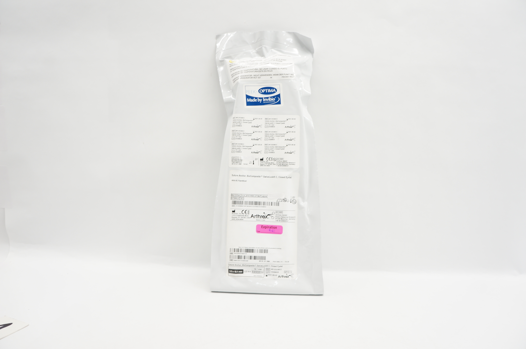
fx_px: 394
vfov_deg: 47.8
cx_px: 263
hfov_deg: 67.4
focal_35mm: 27
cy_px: 174
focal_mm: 18
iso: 200
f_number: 5.6
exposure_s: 1/30
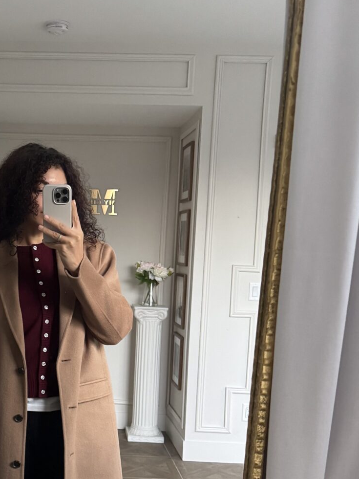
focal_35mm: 49
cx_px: 41
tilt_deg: -16.5
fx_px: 678
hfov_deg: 28.6
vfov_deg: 38.3
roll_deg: -1.7
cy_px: 336
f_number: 1.78
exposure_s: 1/60
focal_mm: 6.76
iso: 800
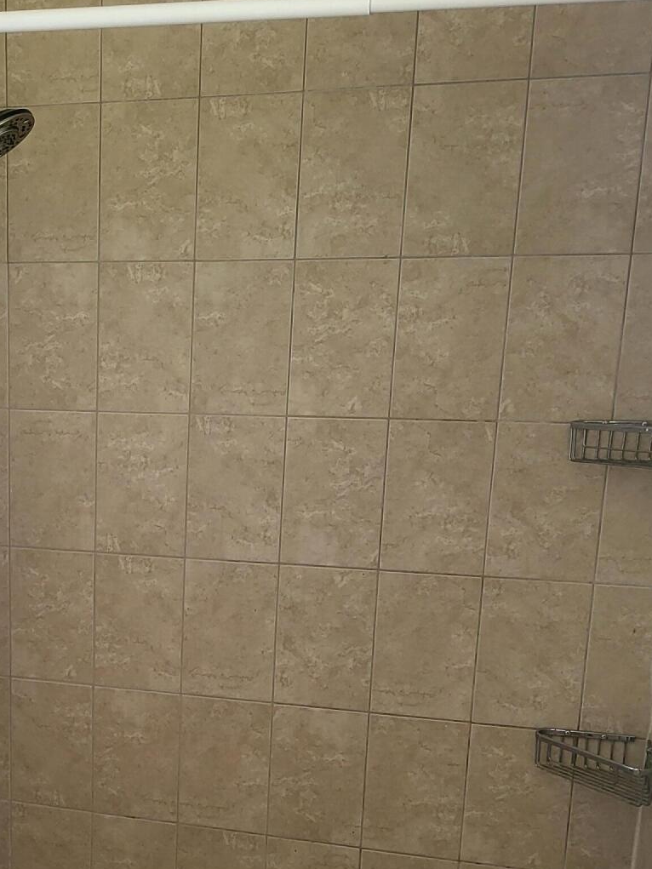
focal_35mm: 47
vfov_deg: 39.8
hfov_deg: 30.0
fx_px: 1180
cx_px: 116
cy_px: 601
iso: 125
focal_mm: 5
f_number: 1.8
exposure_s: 1/120
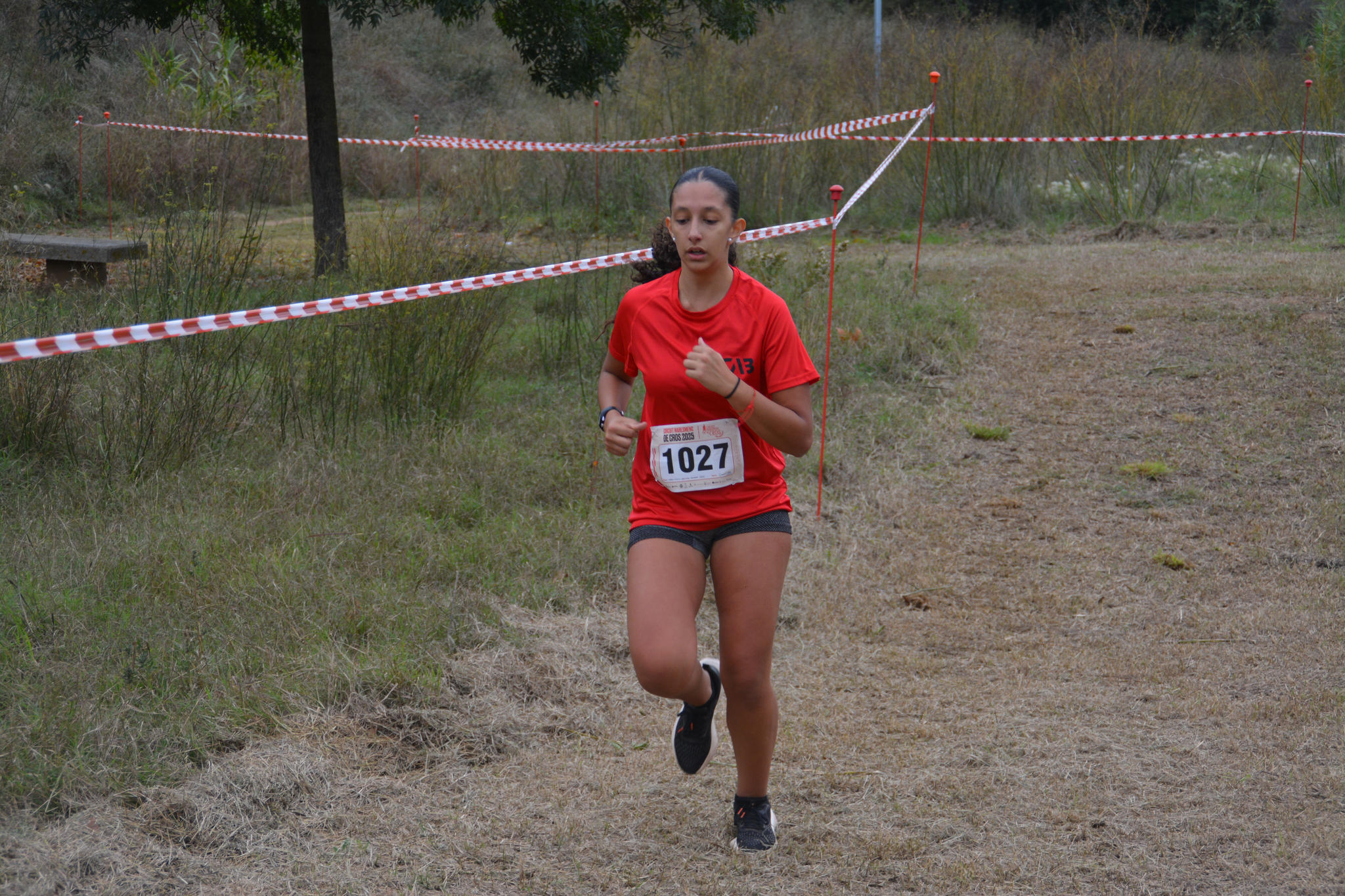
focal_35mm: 90
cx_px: 672
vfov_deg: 15.2
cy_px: 448
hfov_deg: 22.6
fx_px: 3362
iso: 320
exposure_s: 1/500
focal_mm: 60
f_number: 5.6
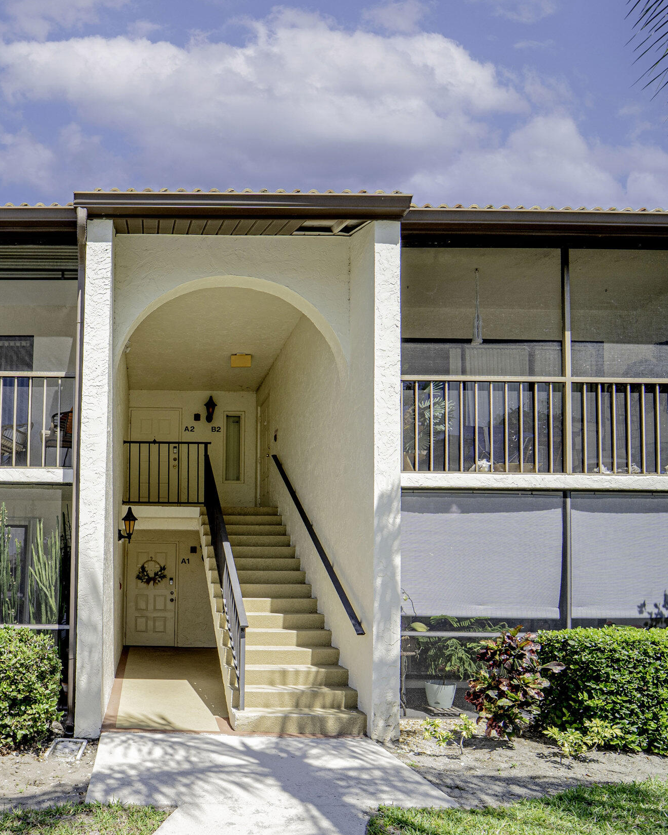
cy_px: 423
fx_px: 494
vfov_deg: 80.4
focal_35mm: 20
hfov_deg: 66.6
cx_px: 232
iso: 100
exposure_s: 1/160
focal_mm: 14
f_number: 10
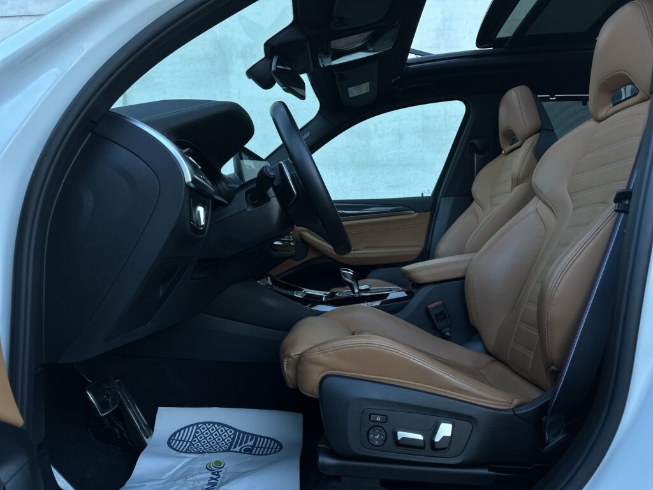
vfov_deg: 56.8
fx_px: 453
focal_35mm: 24
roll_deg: +1.8
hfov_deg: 71.6
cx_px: 326
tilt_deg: +0.2
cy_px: 245
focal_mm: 6.86
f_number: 1.78
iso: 80
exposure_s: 1/387
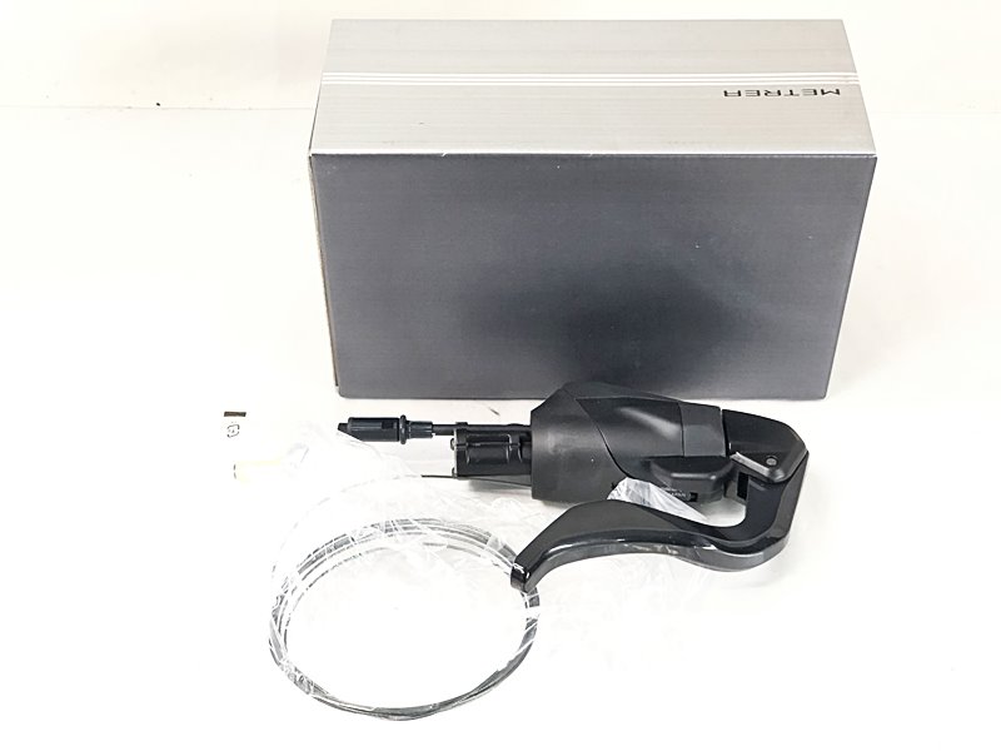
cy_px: 376
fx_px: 1504
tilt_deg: -45.3
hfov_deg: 36.8
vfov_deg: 28.0
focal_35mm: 52
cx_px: 500
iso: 160
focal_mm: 6
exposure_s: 1/25
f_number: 2.4
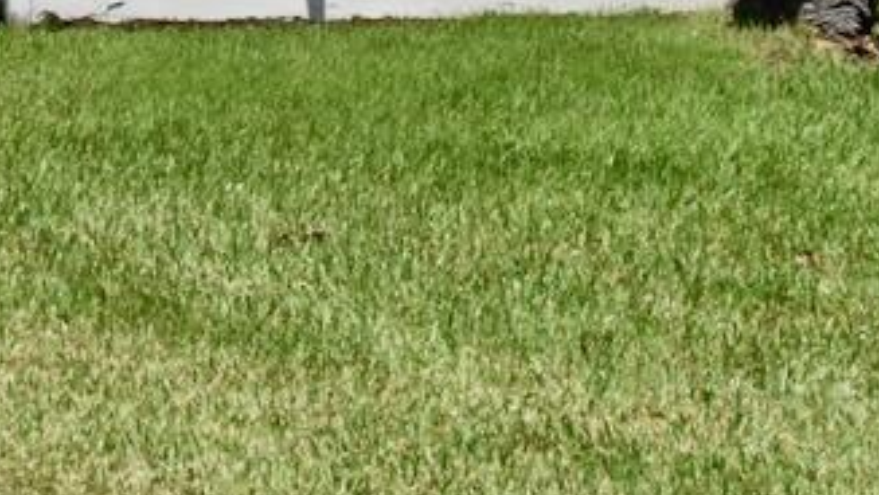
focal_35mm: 123
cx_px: 266
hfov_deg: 17.4
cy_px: -320
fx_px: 2867
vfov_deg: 9.5
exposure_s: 1/1250
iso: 4000
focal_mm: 20
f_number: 18
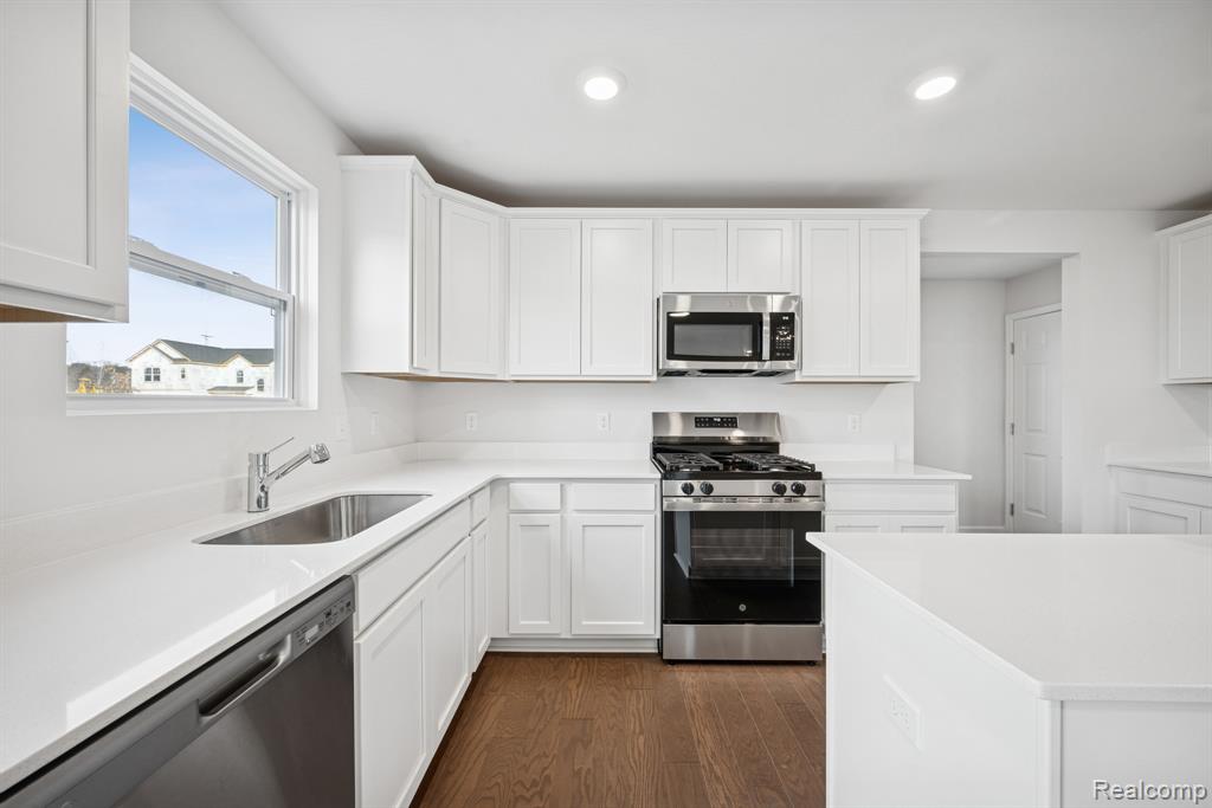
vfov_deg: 81.2
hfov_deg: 104.2
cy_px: 404
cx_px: 606
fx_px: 471
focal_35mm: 14
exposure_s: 1/4
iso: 100
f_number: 9
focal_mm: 14
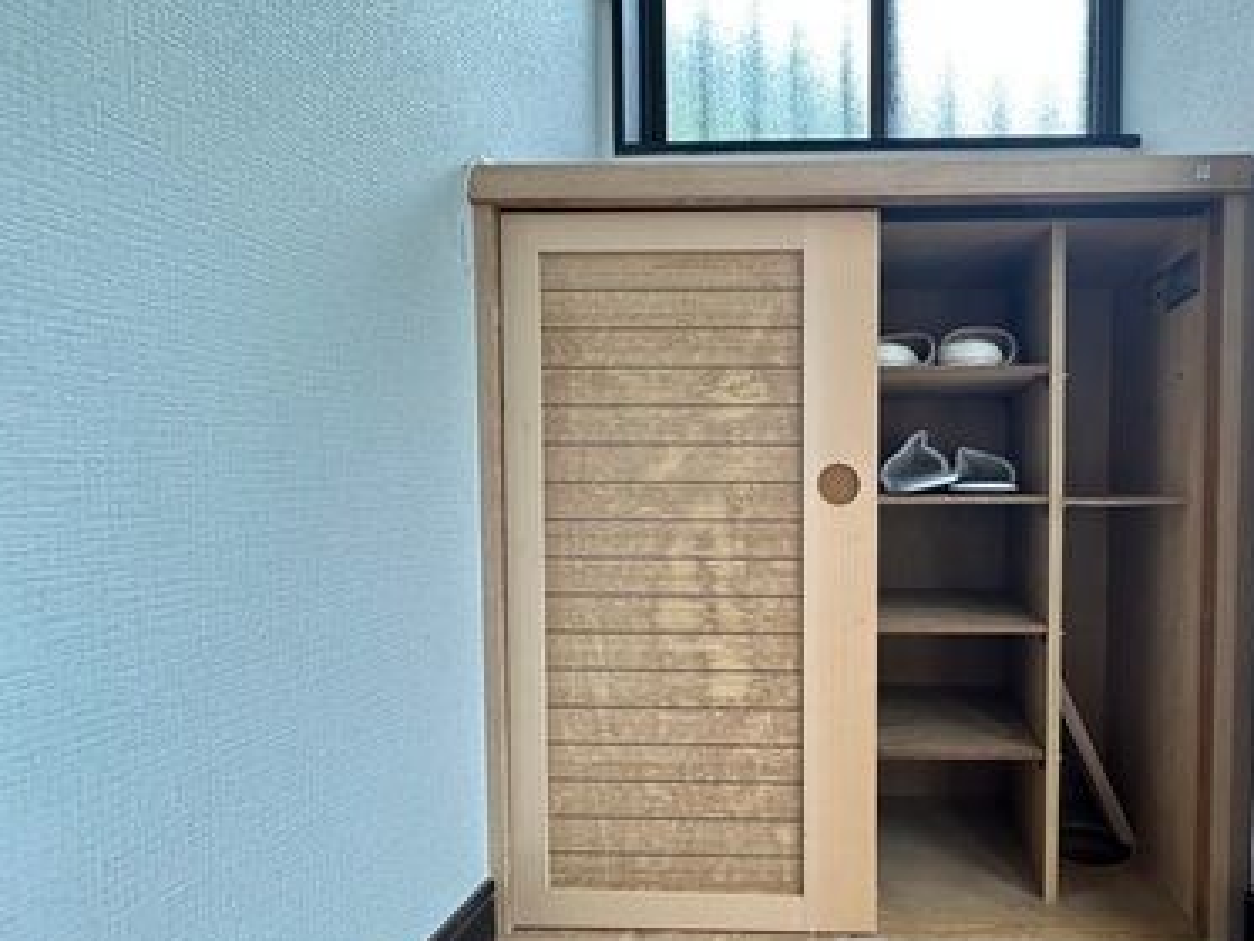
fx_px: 761
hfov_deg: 75.9
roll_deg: +0.1
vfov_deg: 63.4
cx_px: 861
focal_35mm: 21
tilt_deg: -2.5
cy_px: 511
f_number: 2.2
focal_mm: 2.22
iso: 250
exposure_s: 1/99
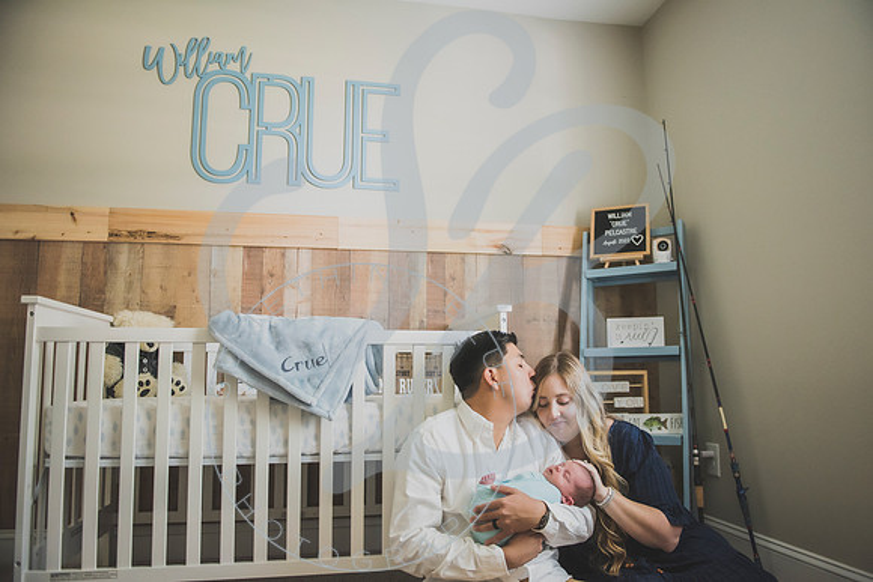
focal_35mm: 25
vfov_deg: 51.3
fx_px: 607
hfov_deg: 71.4
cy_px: 302
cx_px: 454
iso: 1600
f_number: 2.8
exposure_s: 1/125
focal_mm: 24
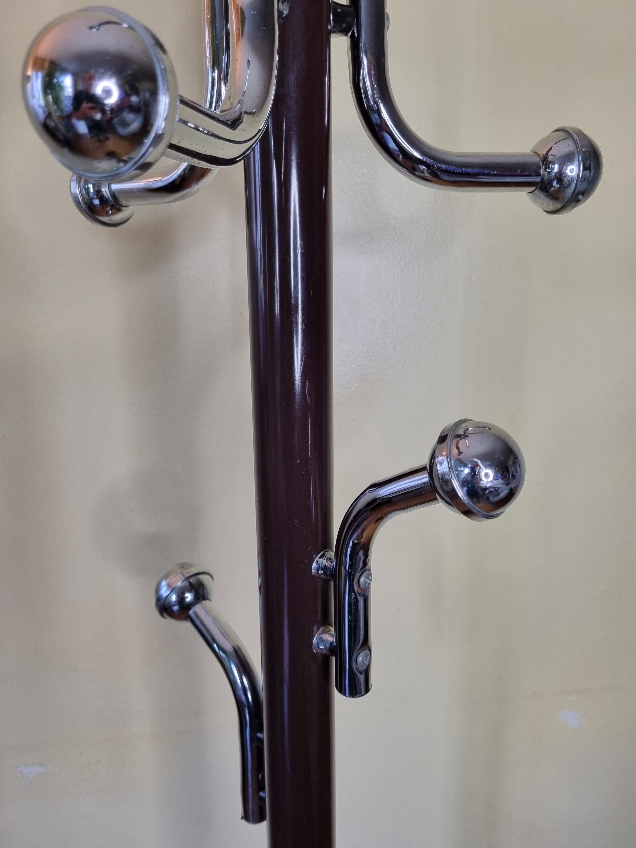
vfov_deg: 67.3
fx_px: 637
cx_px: 318
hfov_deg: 53.1
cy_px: 424
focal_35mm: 26
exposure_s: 1/100
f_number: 1.8
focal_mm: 5.4
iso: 125
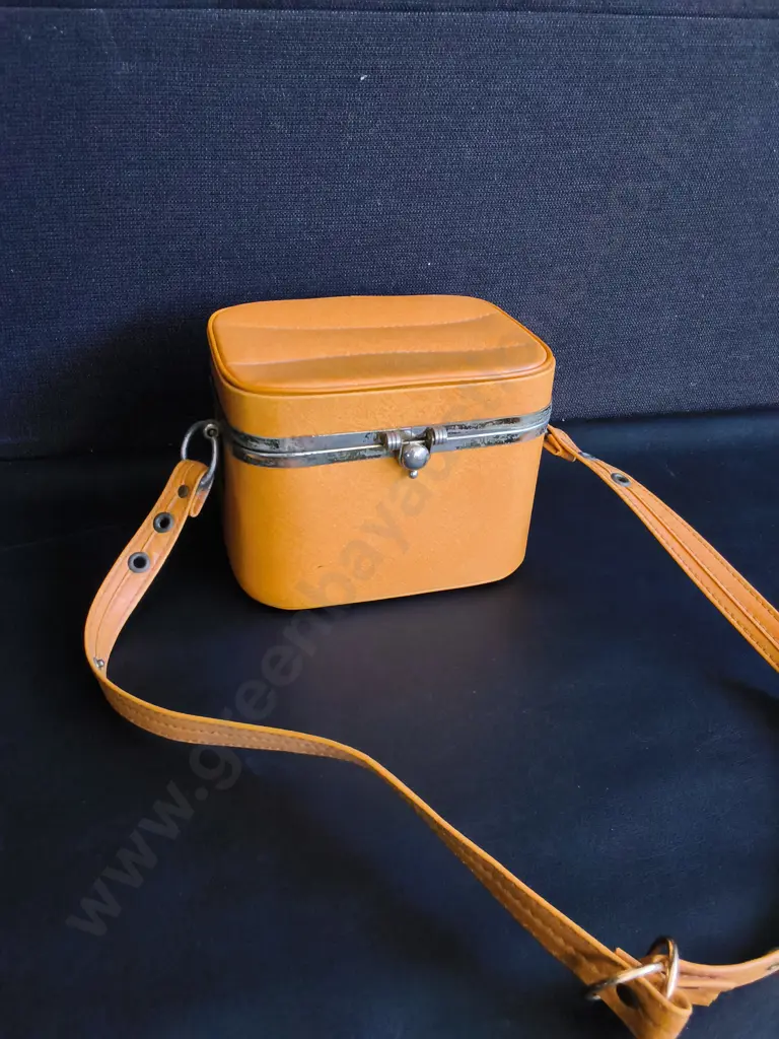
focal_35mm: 27
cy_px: 520
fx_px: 810
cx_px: 390
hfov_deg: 51.4
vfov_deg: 65.3
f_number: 2
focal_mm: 2.87
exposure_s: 1/120
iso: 320
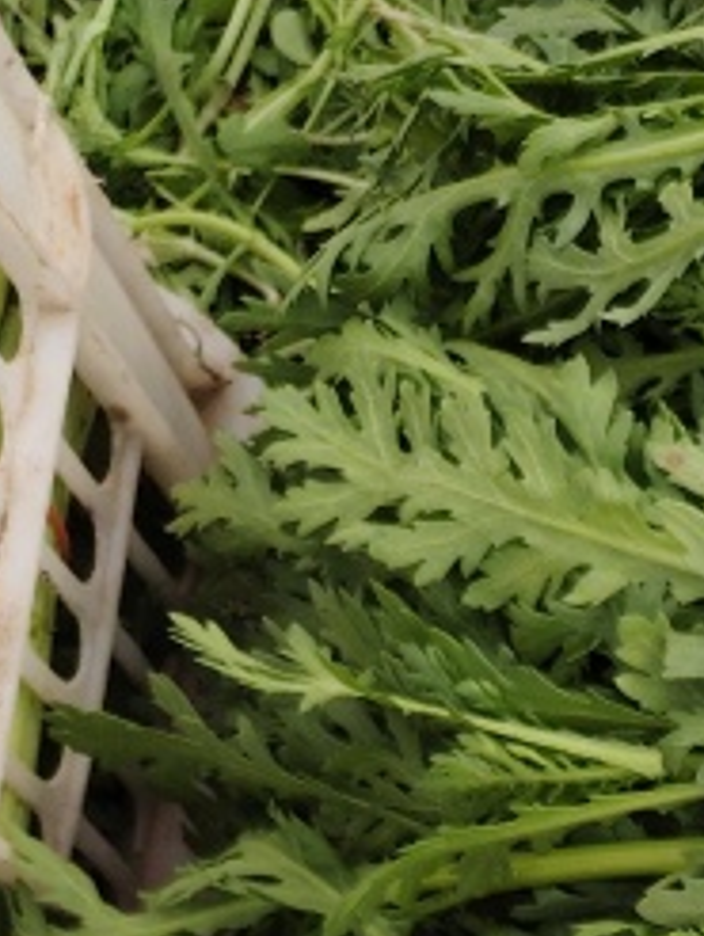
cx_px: 1465
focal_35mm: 104
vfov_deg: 16.1
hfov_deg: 12.4
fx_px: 2815
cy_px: 1653
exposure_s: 1/900
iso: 438
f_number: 1.75
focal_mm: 5.25
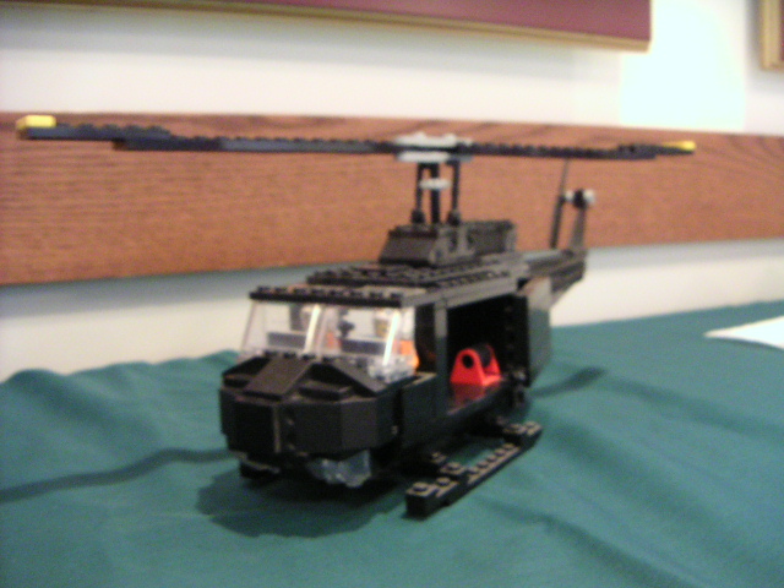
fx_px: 838
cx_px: 392
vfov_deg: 38.7
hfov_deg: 50.1
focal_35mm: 37
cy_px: 294
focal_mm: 4.8
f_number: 2.8
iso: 400
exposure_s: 1/4
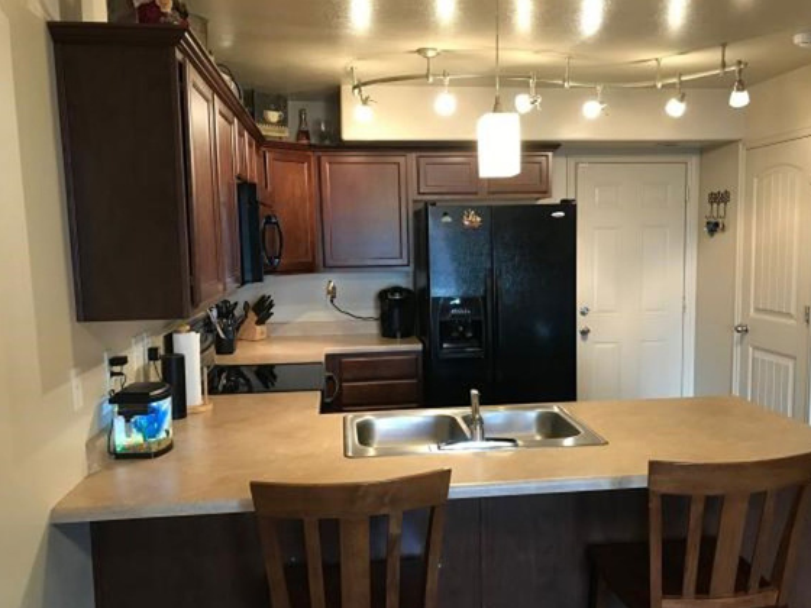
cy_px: 336
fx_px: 750
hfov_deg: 56.7
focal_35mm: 32
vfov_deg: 44.1
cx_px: 449
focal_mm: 3.99
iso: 50
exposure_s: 1/15
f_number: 1.8
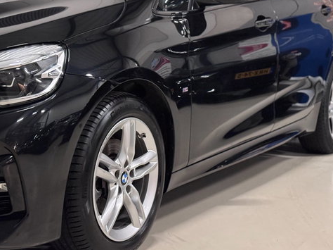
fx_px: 740
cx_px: 131
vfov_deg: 19.0
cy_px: 77
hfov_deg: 25.3
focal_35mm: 77
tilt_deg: -4.4
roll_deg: -1.0
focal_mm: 6.76
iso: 640
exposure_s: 1/25
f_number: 1.78
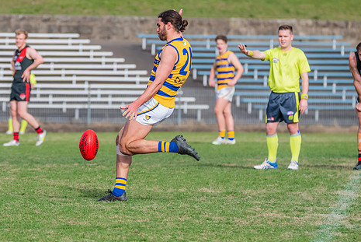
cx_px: 127
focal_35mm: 478
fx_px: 4798
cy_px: 57
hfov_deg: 4.3
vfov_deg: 2.9
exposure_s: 1/1600
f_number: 8
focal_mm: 300
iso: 800
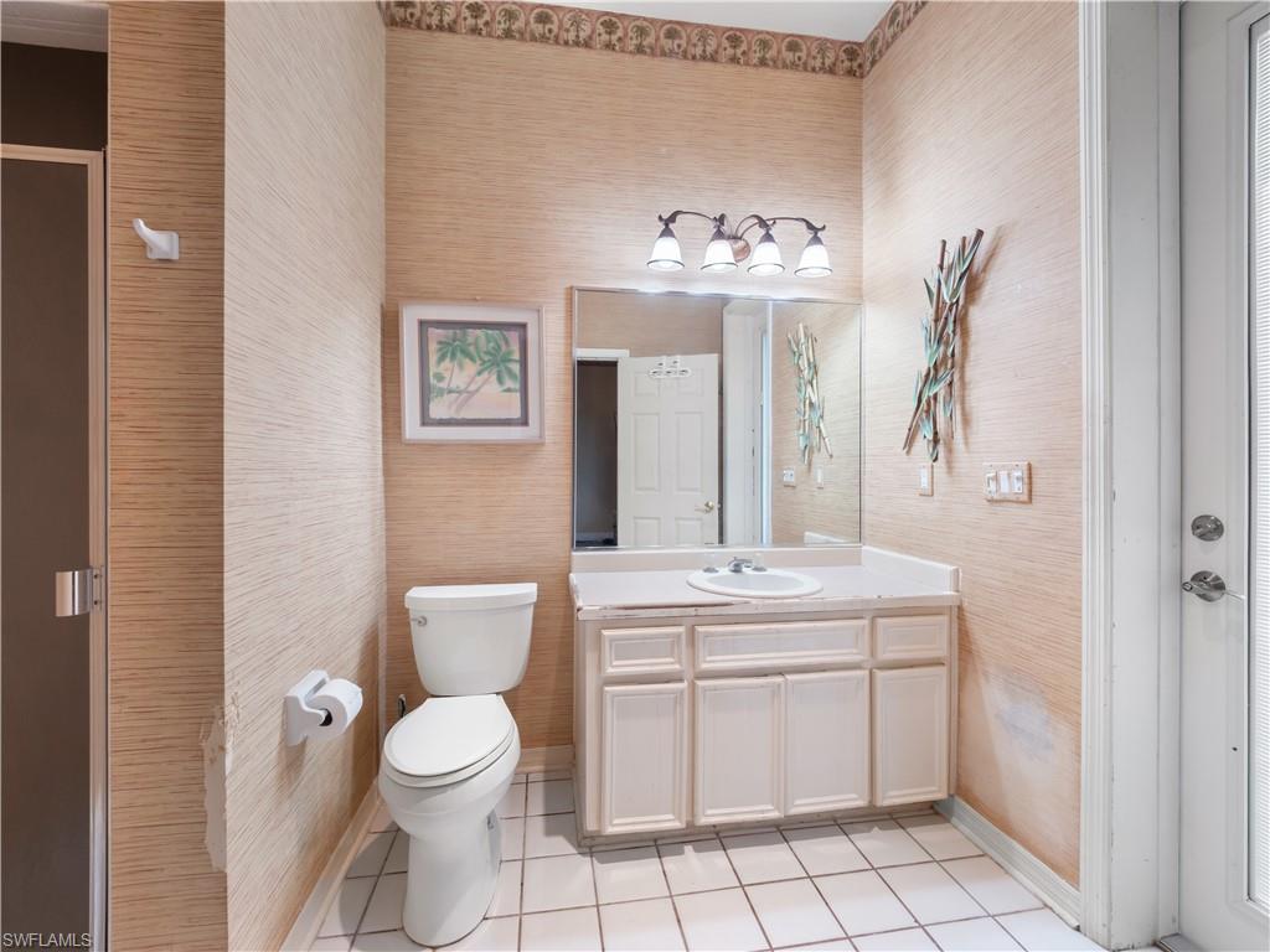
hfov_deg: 102.1
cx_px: 635
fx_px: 514
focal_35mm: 14
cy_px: 476
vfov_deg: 85.7
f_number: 7.1
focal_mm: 7
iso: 200
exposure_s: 1/3
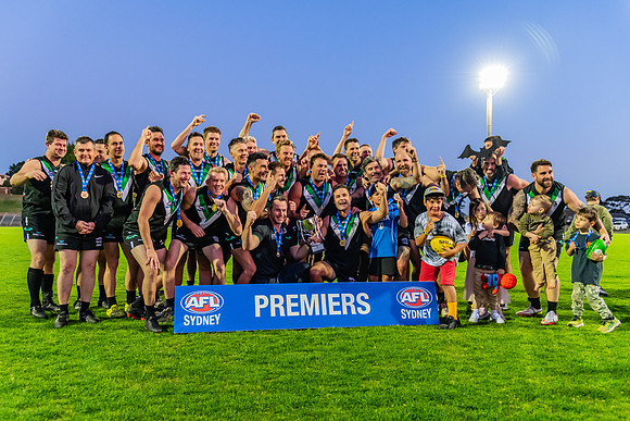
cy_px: 223
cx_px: 297
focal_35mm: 27
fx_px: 472
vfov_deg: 48.0
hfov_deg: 67.4
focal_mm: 24
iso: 2500
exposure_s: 1/100
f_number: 4
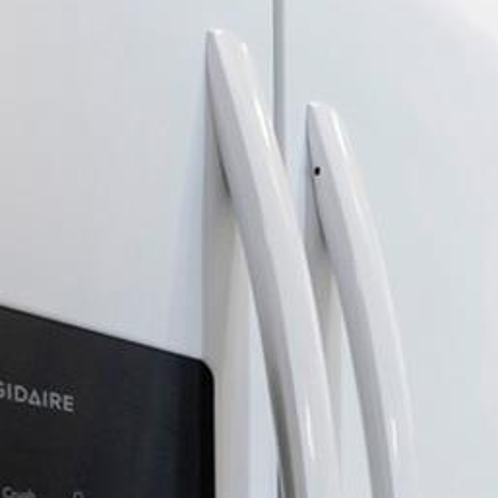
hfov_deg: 15.7
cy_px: 641
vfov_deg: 21.2
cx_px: 1116
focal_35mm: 74
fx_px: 1204
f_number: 8
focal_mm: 14
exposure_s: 1/50
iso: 500
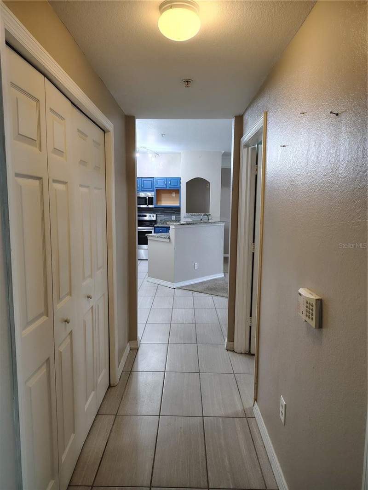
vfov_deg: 71.6
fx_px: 340
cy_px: 245
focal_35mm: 24
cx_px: 184
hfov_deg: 56.8
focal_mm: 5.56
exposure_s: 1/60
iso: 712
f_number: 1.8
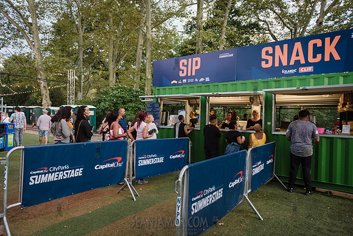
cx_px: 176
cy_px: 118
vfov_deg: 53.2
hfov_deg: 73.7
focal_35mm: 24
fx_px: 235
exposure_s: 1/125
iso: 640
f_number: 4
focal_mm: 24
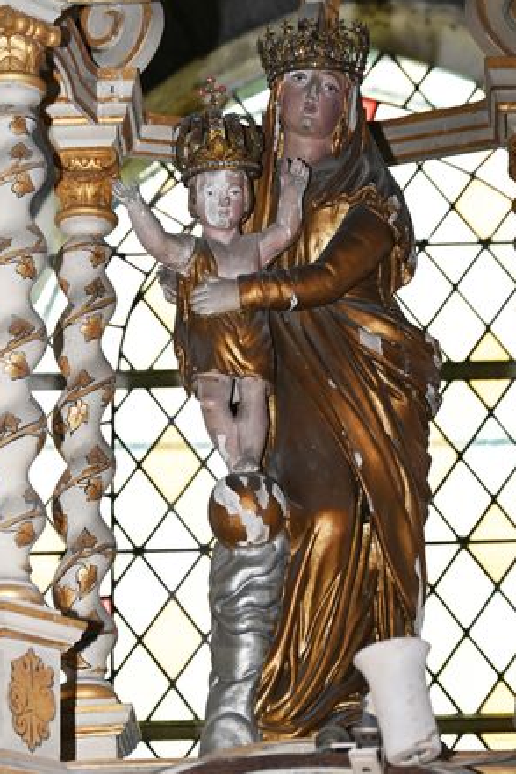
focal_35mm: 157
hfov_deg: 8.7
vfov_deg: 13.1
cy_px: 463
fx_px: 3375
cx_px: 307
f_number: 6.3
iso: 110
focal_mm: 99
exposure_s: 1/125
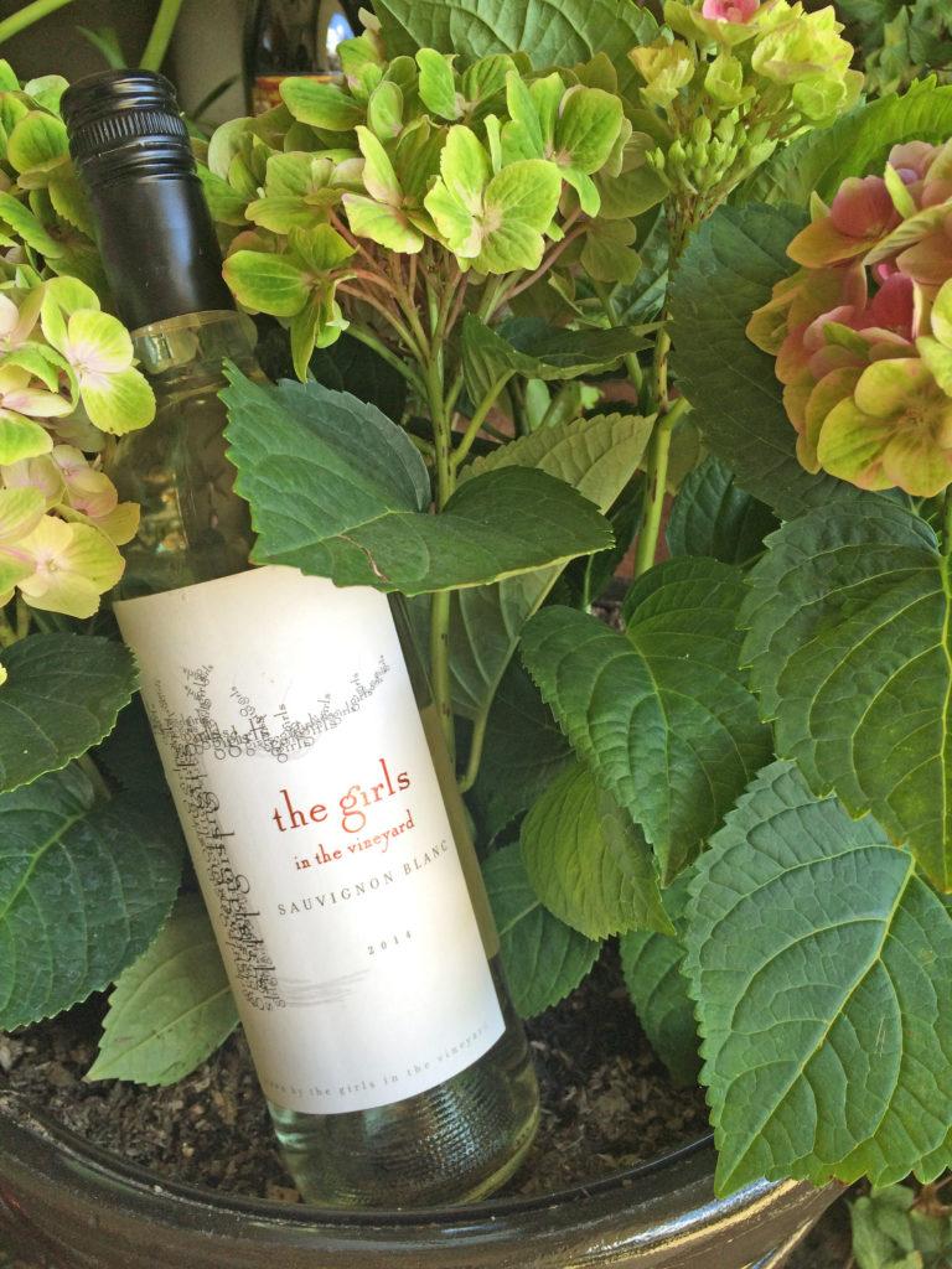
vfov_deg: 61.7
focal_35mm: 29
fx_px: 1063
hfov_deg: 48.2
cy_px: 634
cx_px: 476
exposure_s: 1/120
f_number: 2.2
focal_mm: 4.15
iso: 50
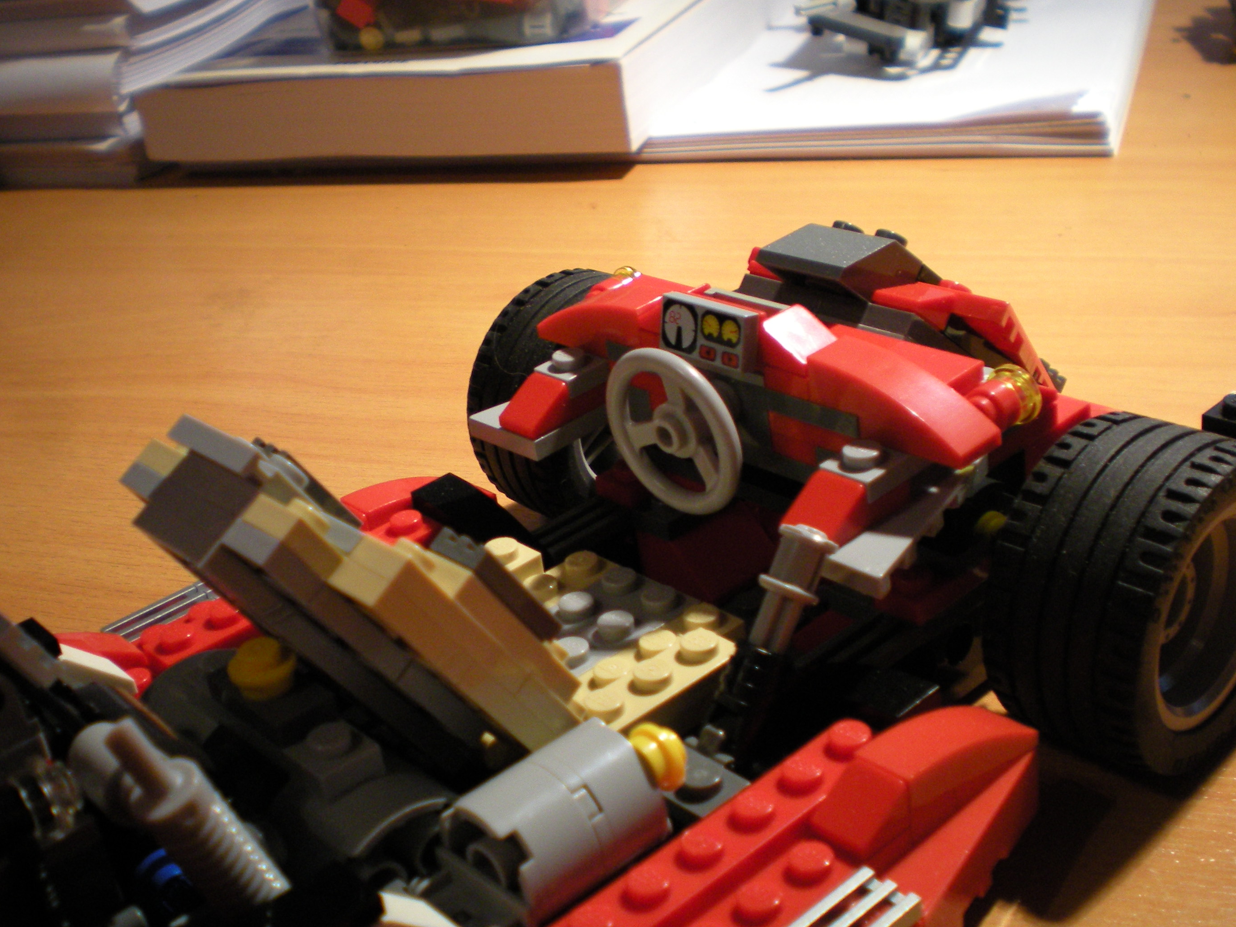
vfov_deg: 32.2
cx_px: 586
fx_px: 1607
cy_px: 453
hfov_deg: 42.1
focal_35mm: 45
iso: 200
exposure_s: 1/32.1
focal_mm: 6.3
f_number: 3.1
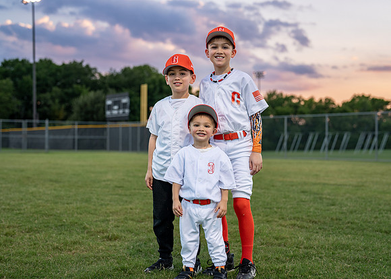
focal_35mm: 54
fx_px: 599
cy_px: 142
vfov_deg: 26.2
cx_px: 199
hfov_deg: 36.2
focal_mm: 50
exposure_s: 1/400
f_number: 2.5
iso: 320
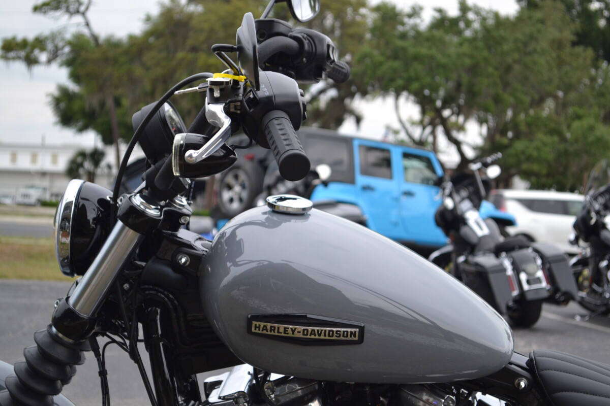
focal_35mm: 82
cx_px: 305
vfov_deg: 16.6
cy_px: 203
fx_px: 1398
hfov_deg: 24.6
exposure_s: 1/125
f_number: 5.6
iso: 180
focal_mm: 55
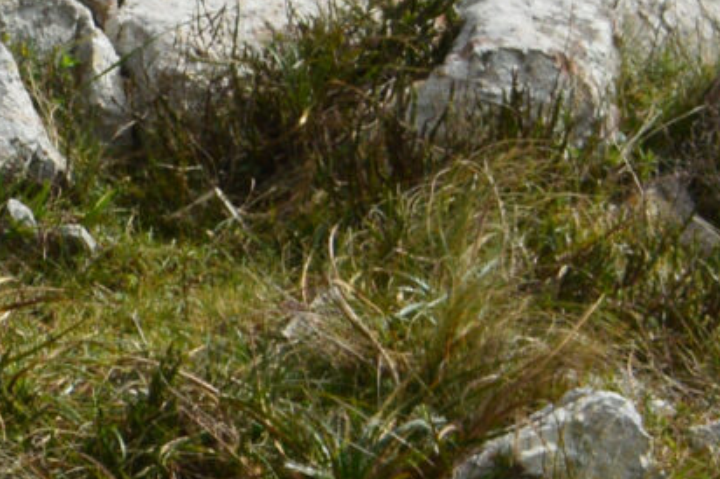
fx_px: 5955
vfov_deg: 4.5
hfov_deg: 6.4
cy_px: -647
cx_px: -1407
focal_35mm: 298
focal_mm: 32
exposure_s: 1/500
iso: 250
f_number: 11
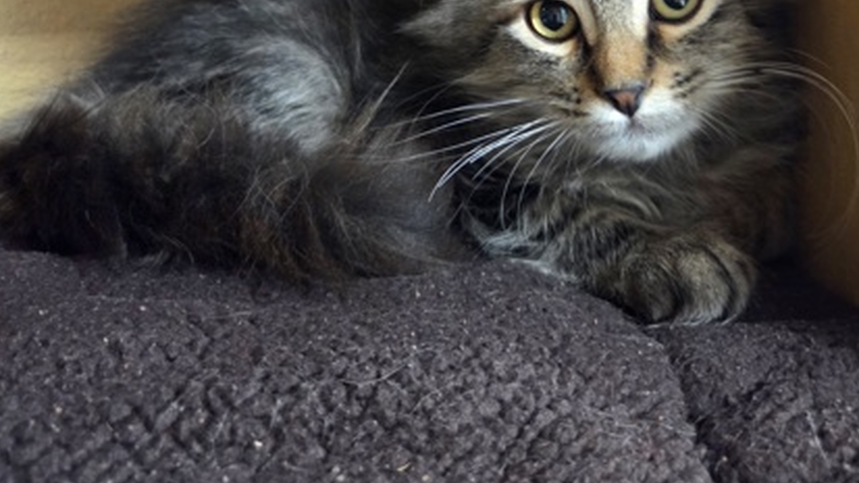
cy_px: 44
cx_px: 435
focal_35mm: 34
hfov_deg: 58.0
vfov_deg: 32.8
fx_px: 774
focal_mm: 5.4
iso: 1600
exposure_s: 1/40
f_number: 1.8
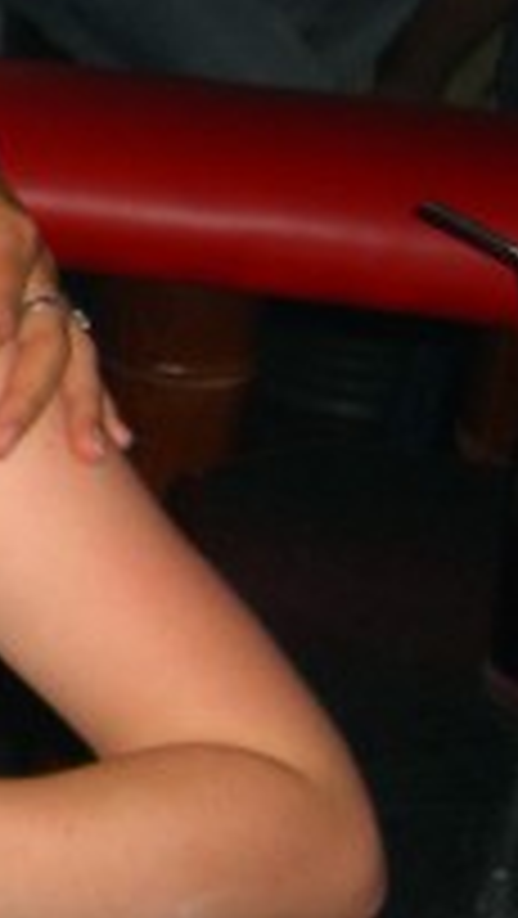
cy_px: 351
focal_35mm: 122
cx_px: -752
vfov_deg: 17.5
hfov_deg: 8.9
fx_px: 2974
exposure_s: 1/60
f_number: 2.8
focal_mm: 7.9
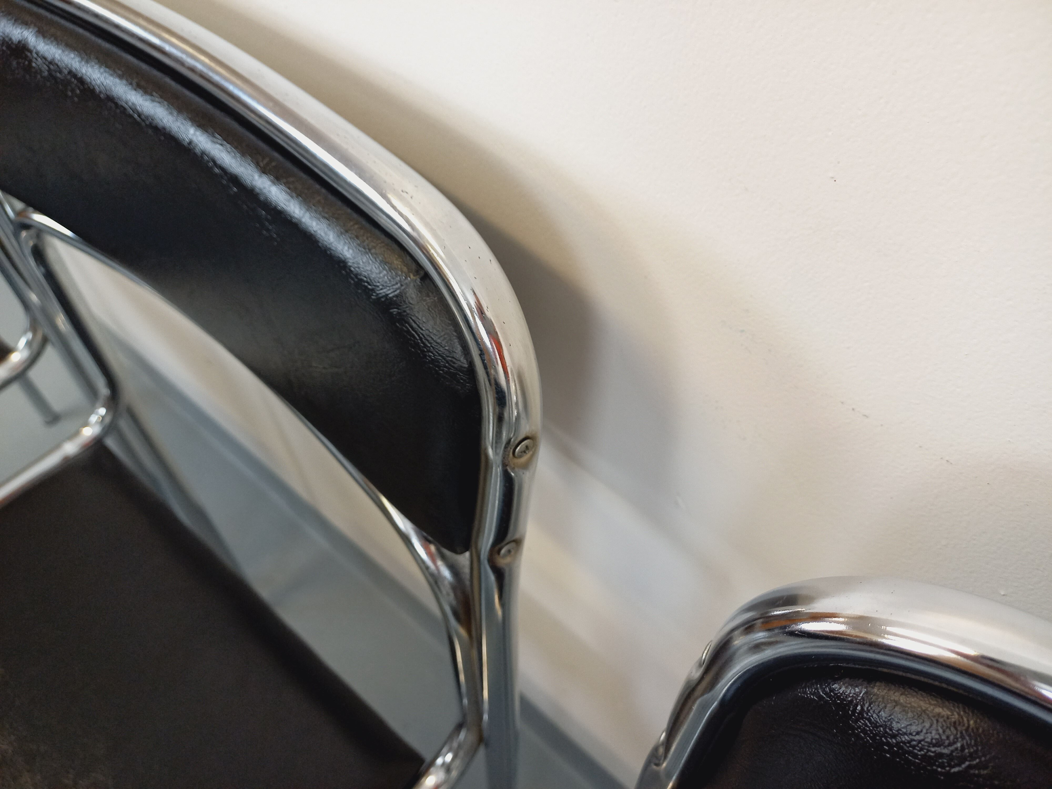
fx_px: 760
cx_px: 526
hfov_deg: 69.4
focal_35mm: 25
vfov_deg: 54.9
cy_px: 394
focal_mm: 4.65
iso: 160
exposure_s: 1/50
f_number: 1.8
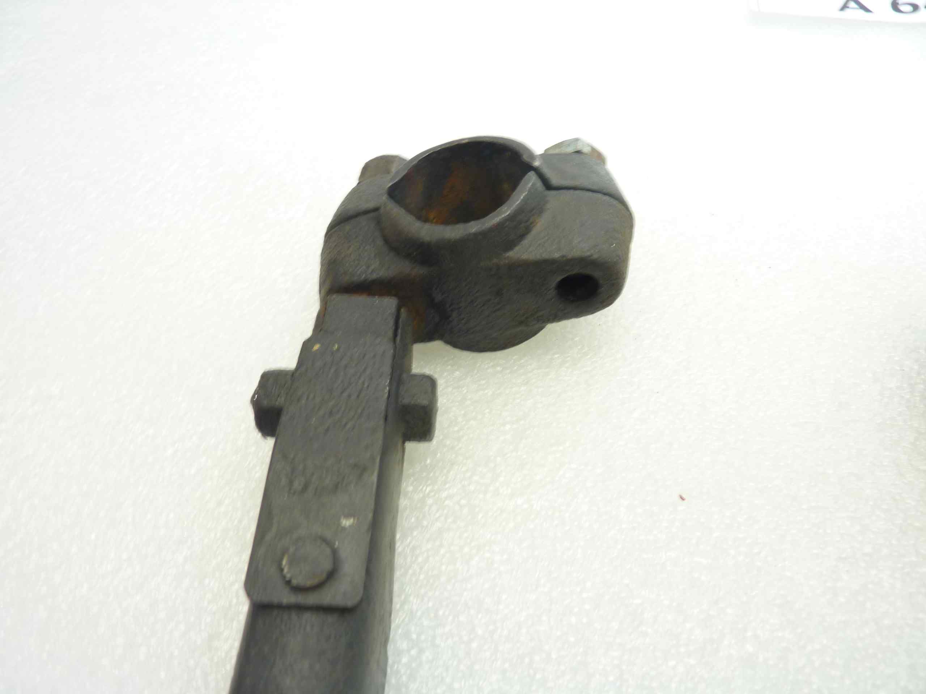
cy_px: 347
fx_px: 669
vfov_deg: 54.9
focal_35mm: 25
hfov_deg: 69.4
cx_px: 463
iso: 80
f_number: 3.3
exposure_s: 1/10
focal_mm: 4.1
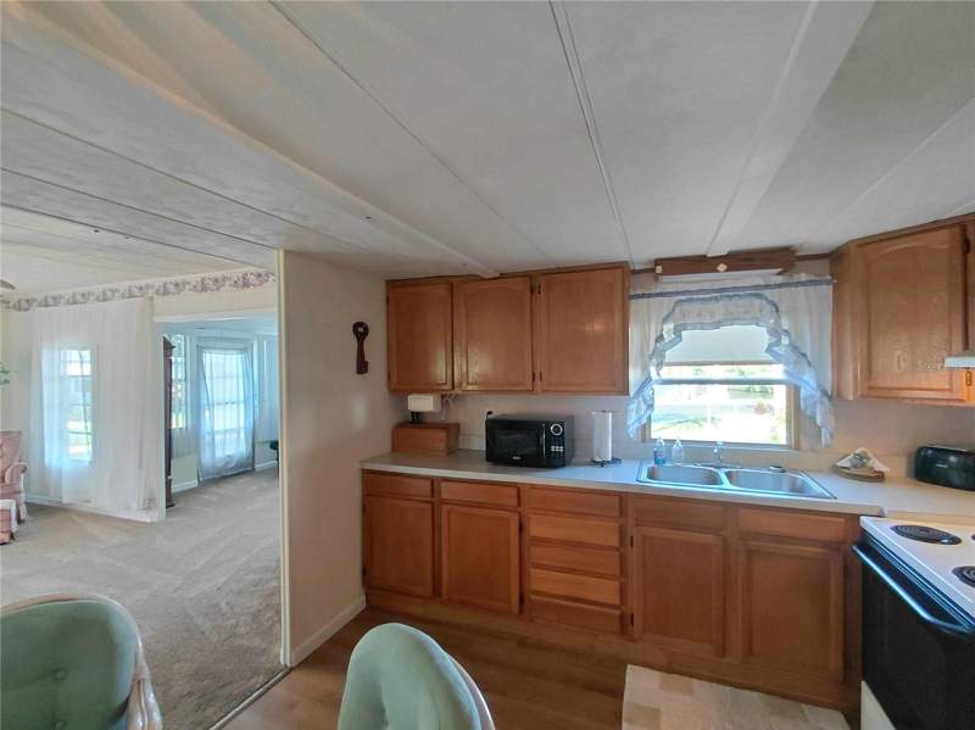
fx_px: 450
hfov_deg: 94.5
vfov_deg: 78.0
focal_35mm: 16
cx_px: 488
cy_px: 365
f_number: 2.2
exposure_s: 1/60.2
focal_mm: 1.64
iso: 160
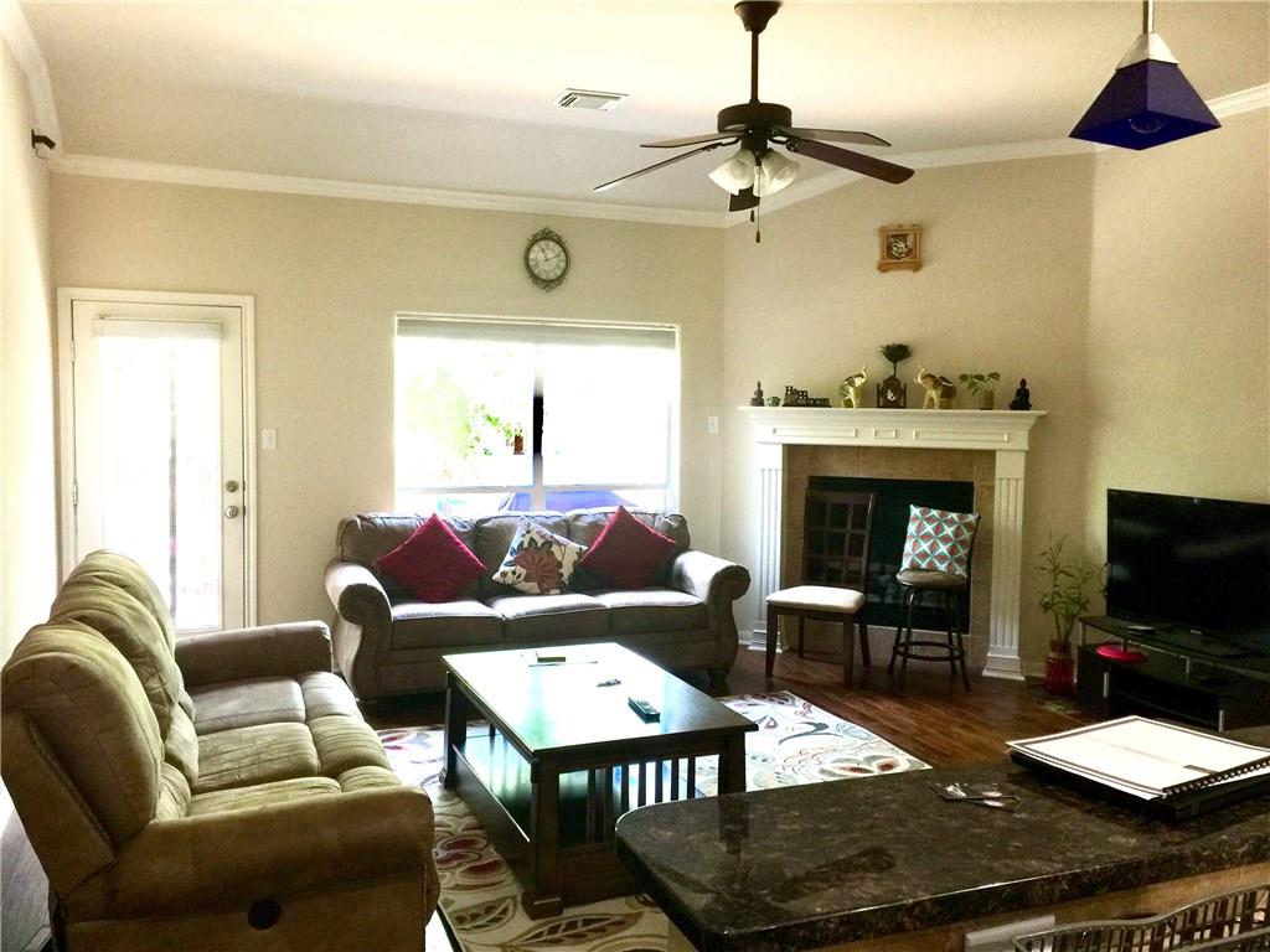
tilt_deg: -3.4
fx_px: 1064
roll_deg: -2.0
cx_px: 635
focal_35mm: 29
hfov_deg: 61.7
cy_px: 476
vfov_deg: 48.2
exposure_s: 1/15
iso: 50
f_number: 2.2
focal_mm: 4.15
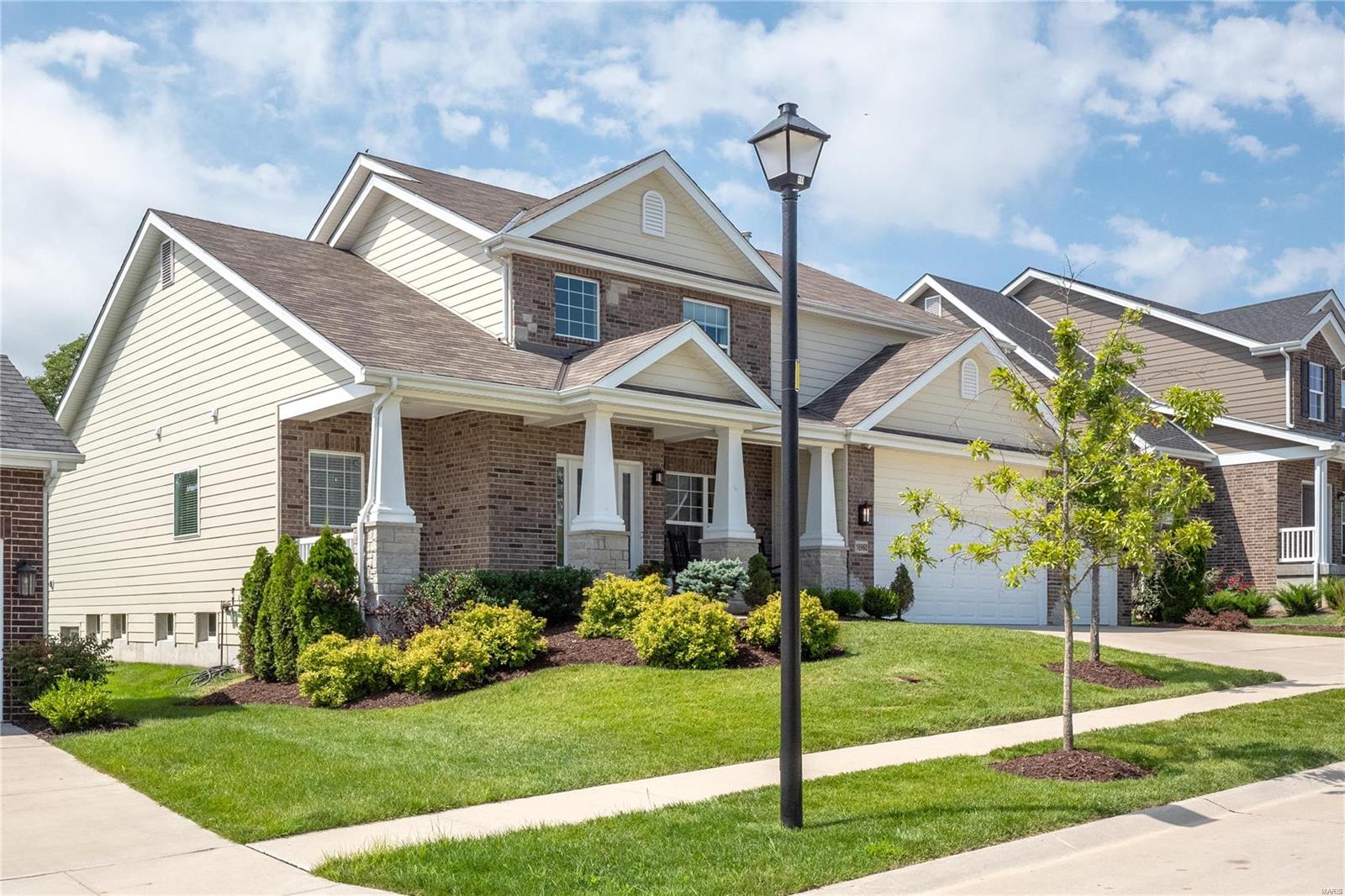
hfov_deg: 53.1
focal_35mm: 36
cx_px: 672
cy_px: 448
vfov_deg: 36.9
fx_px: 1345
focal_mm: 18
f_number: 8
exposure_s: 1/1600
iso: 400
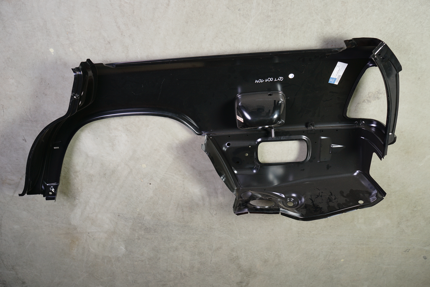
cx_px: 215
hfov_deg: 58.7
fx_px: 382
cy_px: 144
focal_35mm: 32
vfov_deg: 41.1
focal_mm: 32
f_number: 8
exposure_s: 1/160
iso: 200
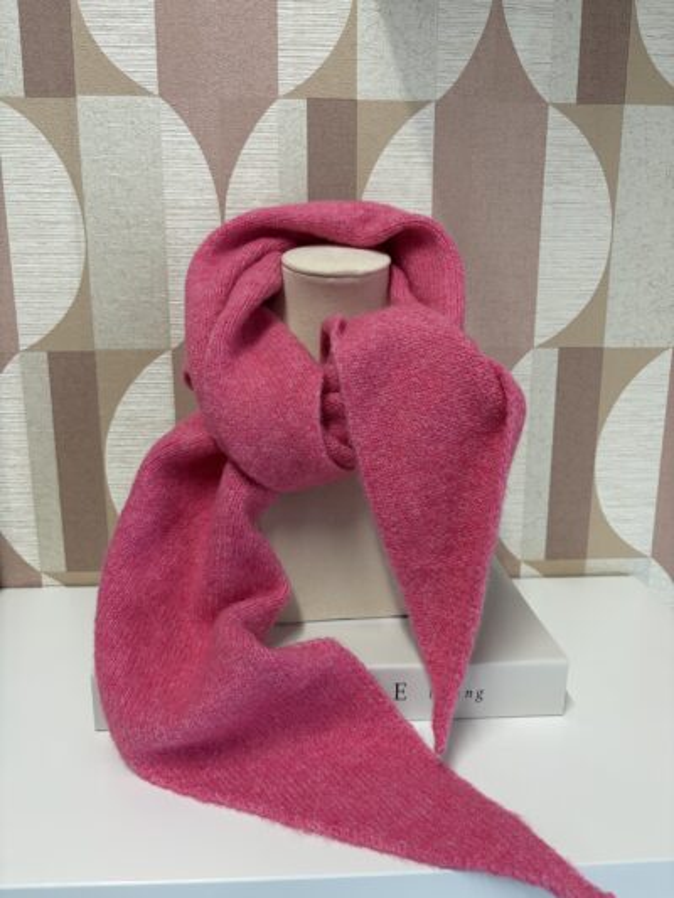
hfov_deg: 53.1
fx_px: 675
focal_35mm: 26
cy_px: 449
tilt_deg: -12.3
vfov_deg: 67.3
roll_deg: +0.2
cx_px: 337
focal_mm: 5.96
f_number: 1.6
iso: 125
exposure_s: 1/50
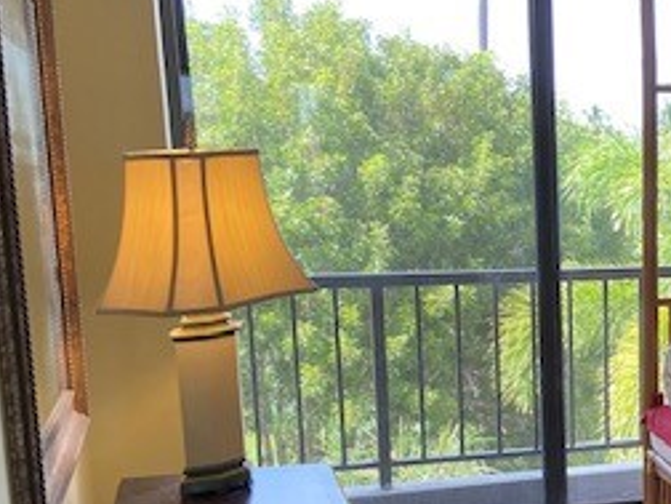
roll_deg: -0.6
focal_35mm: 66
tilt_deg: -13.2
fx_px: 1279
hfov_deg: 27.3
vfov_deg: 21.8
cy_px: 443
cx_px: 711
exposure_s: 1/122
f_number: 1.8
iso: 64
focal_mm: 4.25
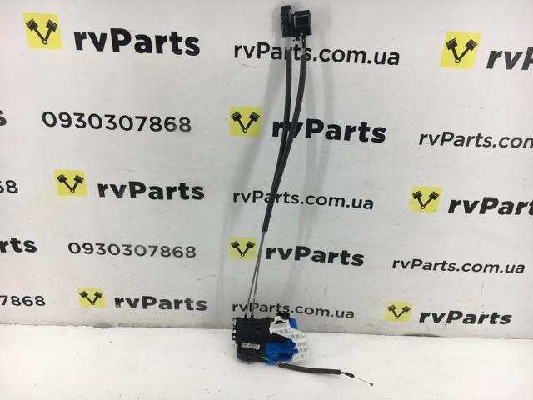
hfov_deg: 61.7
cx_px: 266
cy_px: 200
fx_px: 447
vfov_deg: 48.2
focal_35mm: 29
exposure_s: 1/120
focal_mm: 4.15
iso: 40
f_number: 2.2
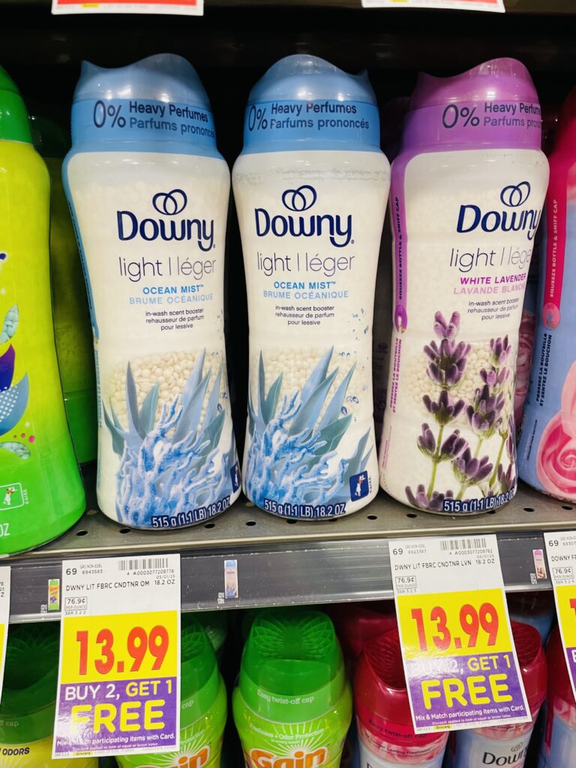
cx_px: 288
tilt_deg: -17.6
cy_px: 384
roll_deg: +1.2
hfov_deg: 53.1
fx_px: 577
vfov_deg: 67.3
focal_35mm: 26
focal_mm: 4.2
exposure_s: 1/61
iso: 100
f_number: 1.6
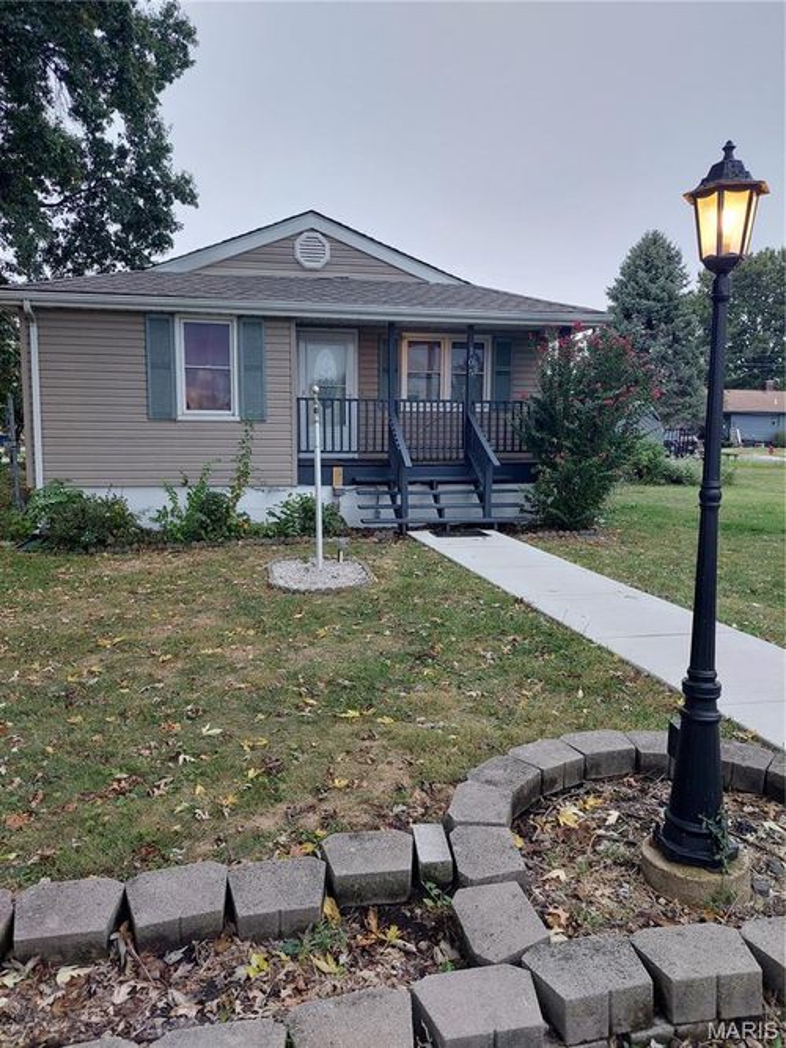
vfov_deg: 71.6
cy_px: 524
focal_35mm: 24
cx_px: 393
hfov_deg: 56.8
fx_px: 727
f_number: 1.8
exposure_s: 1/60
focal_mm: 5.23
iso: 160
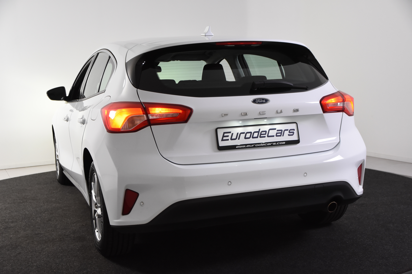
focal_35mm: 46
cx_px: 206
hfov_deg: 42.3
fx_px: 532
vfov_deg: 28.9
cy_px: 137
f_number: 5
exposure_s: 1/100
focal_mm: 31
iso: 1600
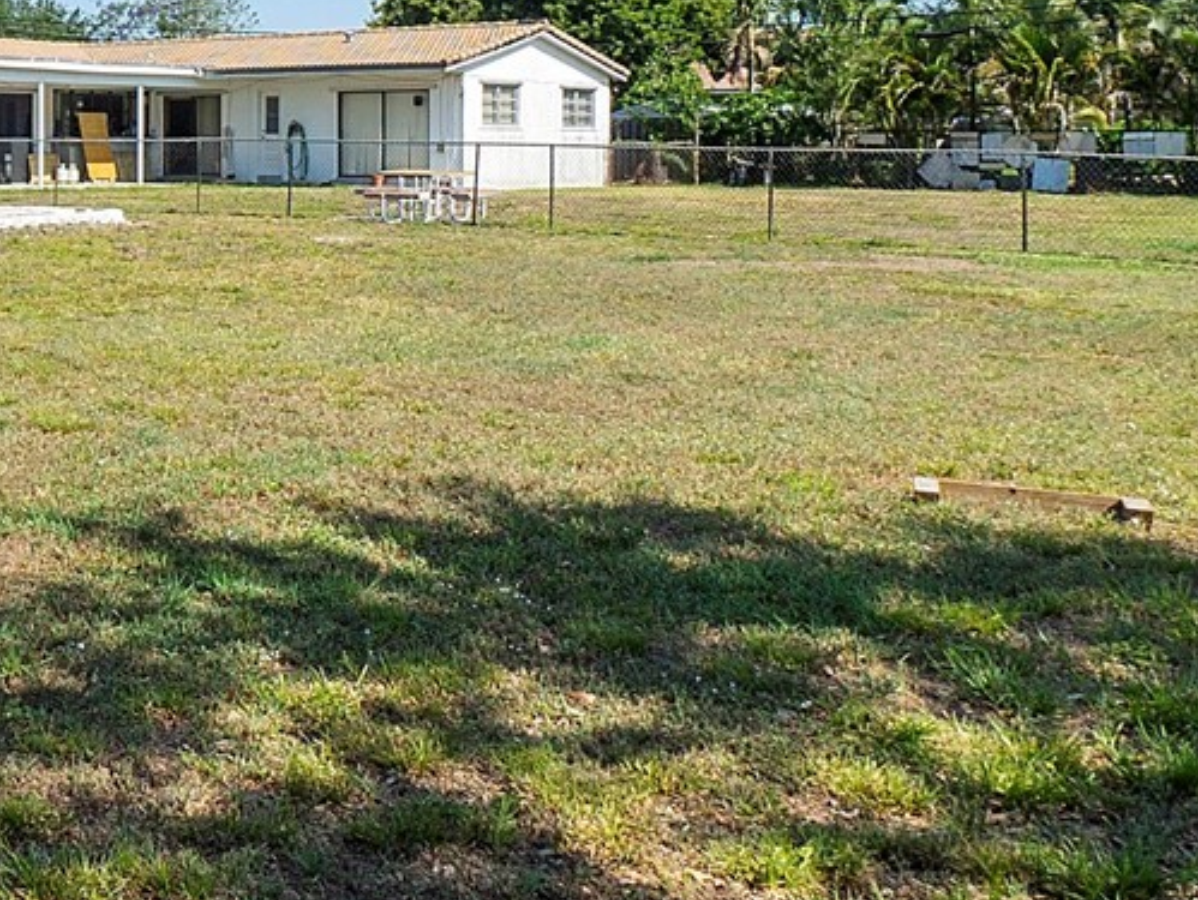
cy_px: 174
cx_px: -8
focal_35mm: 49
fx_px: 1697
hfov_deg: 35.1
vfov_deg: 29.0
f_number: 10
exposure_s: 1/200
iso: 100
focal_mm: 10
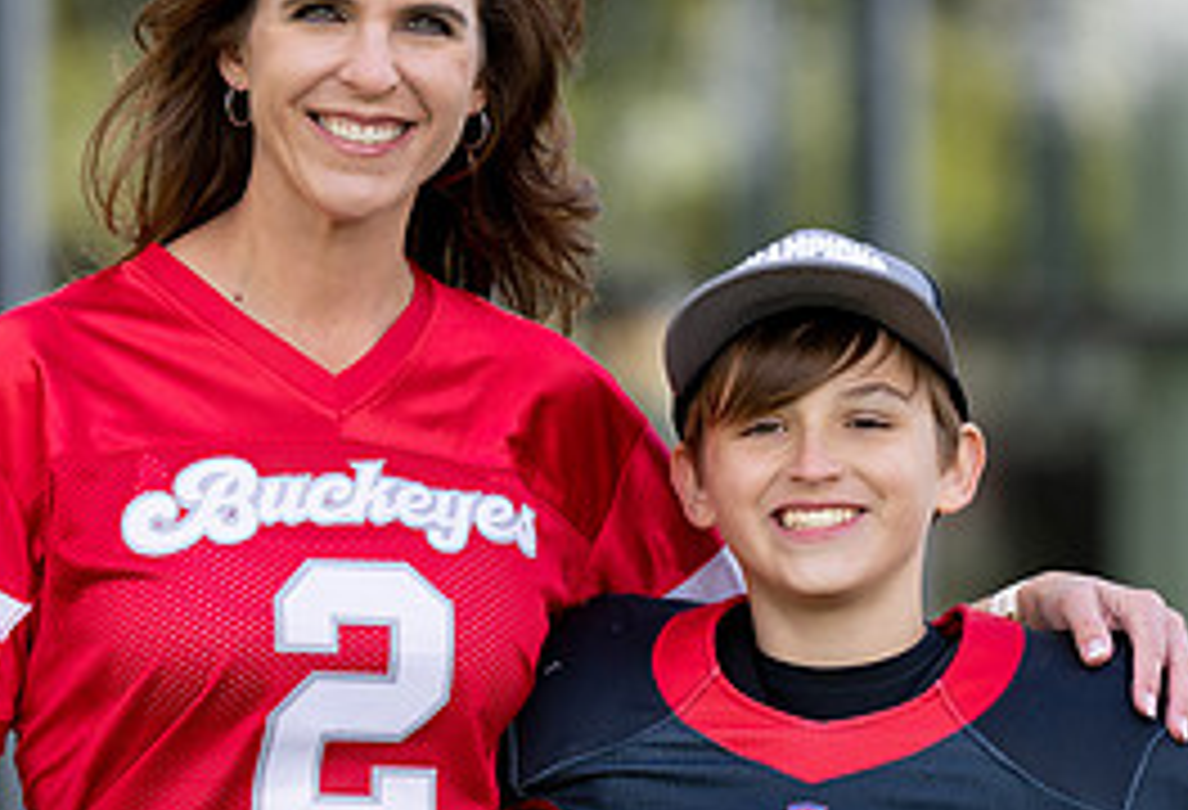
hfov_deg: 5.4
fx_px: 12594
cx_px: 620
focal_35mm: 379
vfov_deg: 3.7
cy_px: 537
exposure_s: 1/400
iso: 100
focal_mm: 164
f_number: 2.8
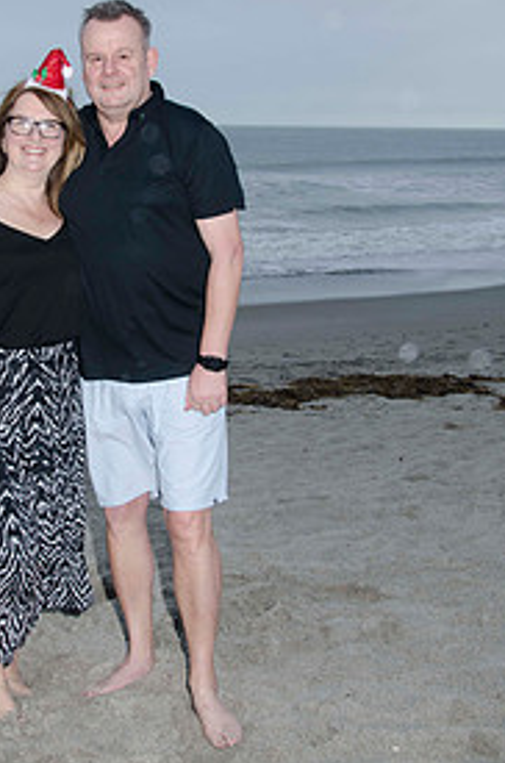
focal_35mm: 59
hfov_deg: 22.6
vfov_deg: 33.8
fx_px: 1248
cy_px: 289
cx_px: 117
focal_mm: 24
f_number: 5.6
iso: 100
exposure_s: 1/60
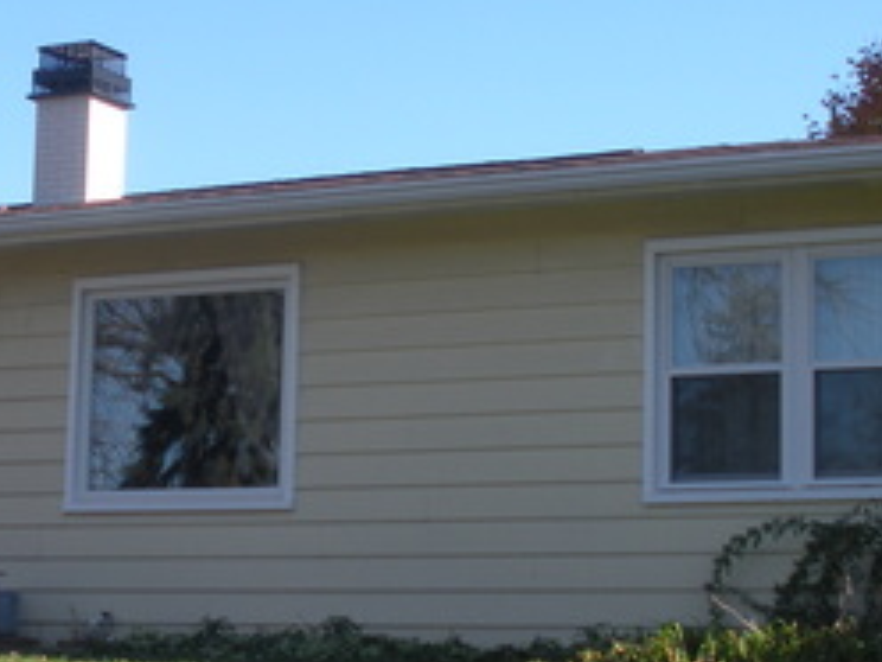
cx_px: 171
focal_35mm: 93
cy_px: 352
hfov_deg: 20.8
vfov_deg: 15.9
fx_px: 2370
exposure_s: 1/307
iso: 64
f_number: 3.5
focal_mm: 6.3
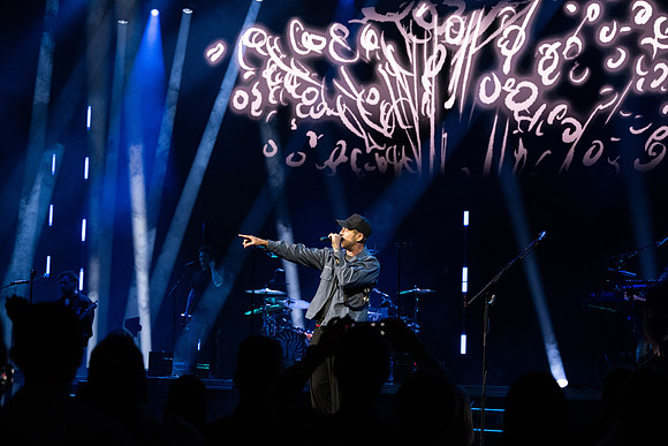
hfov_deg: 27.4
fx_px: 1369
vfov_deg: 18.5
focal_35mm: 74
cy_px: 223
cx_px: 316
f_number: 3.5
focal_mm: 70
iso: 3200
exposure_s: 1/1000
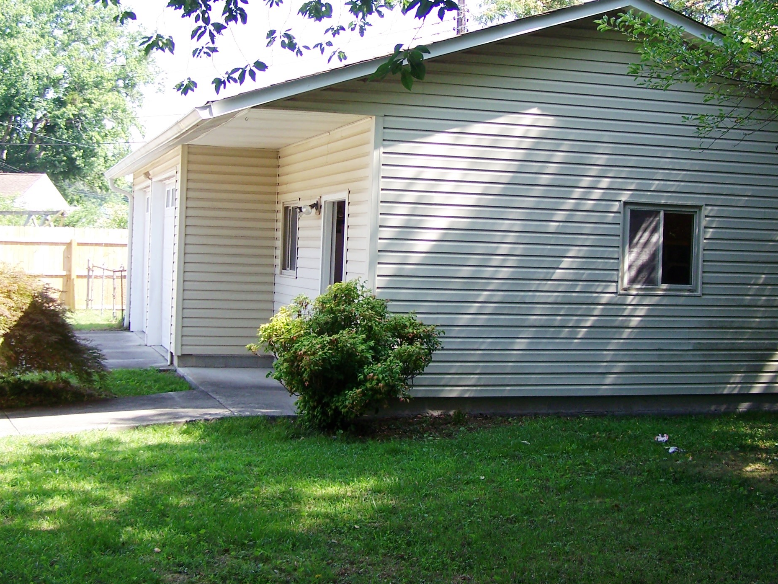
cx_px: 410
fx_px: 1191
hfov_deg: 36.2
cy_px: 266
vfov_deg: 27.5
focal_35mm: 53
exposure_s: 1/125
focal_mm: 6.3
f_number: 2.8
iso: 64
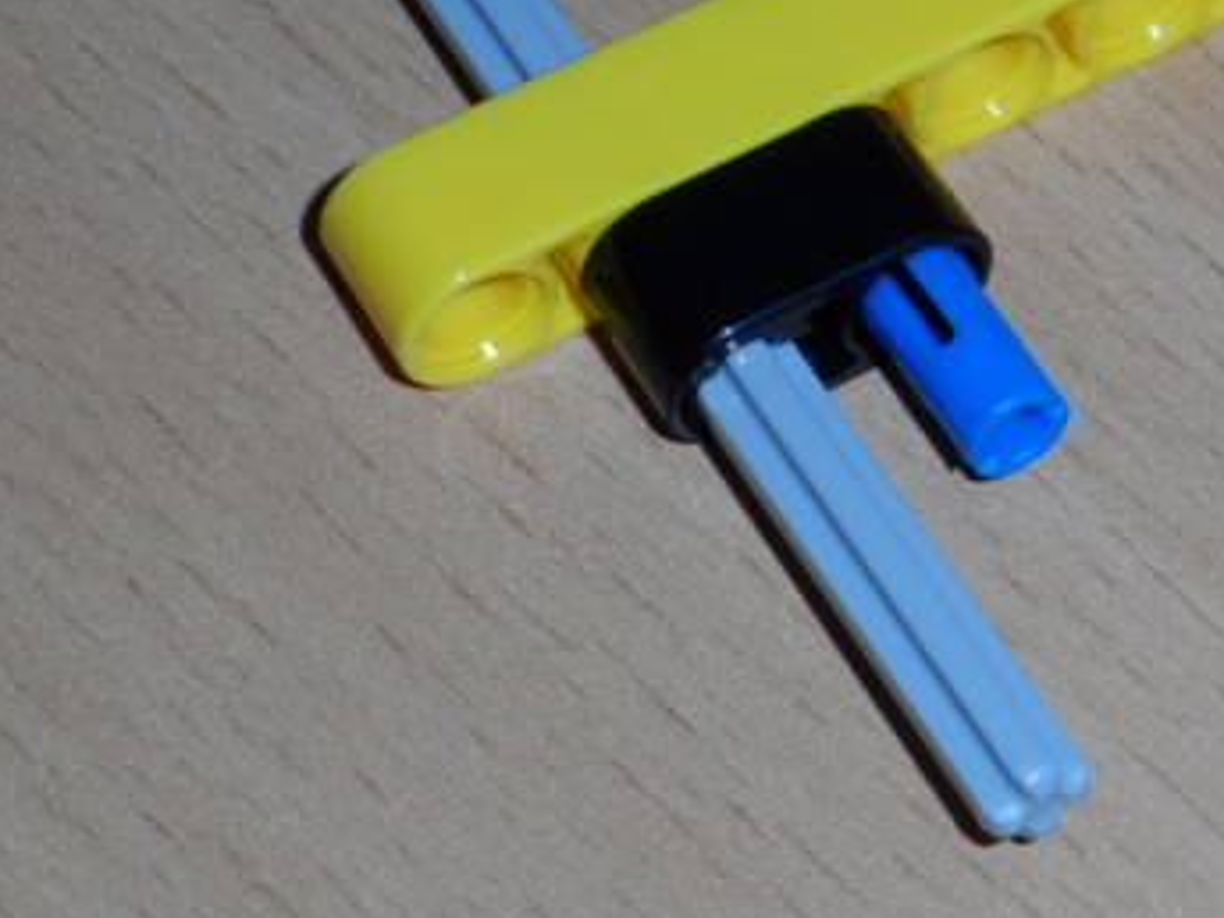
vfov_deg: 9.1
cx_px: 1359
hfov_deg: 12.0
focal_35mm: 162
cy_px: -141
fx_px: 5728
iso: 100
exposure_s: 1/15
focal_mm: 10.2
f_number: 7.5
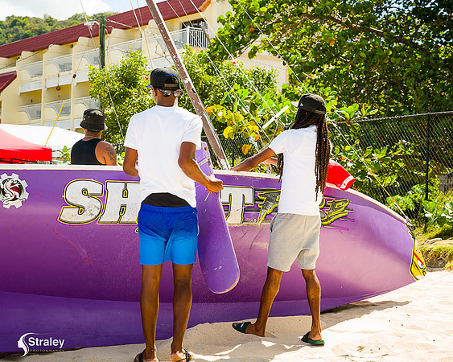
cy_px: 181
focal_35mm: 79
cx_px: 226
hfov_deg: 24.2
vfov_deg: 19.4
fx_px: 1057
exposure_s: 1/320
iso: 160
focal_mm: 70
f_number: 6.3
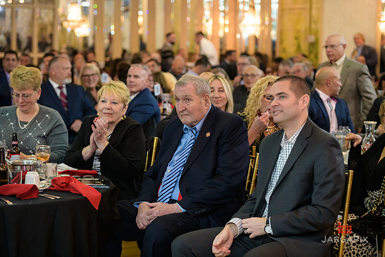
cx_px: 192
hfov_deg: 23.9
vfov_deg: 16.1
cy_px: 128
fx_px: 909
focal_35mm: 85
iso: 1000
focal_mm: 85
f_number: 3.2
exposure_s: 1/125
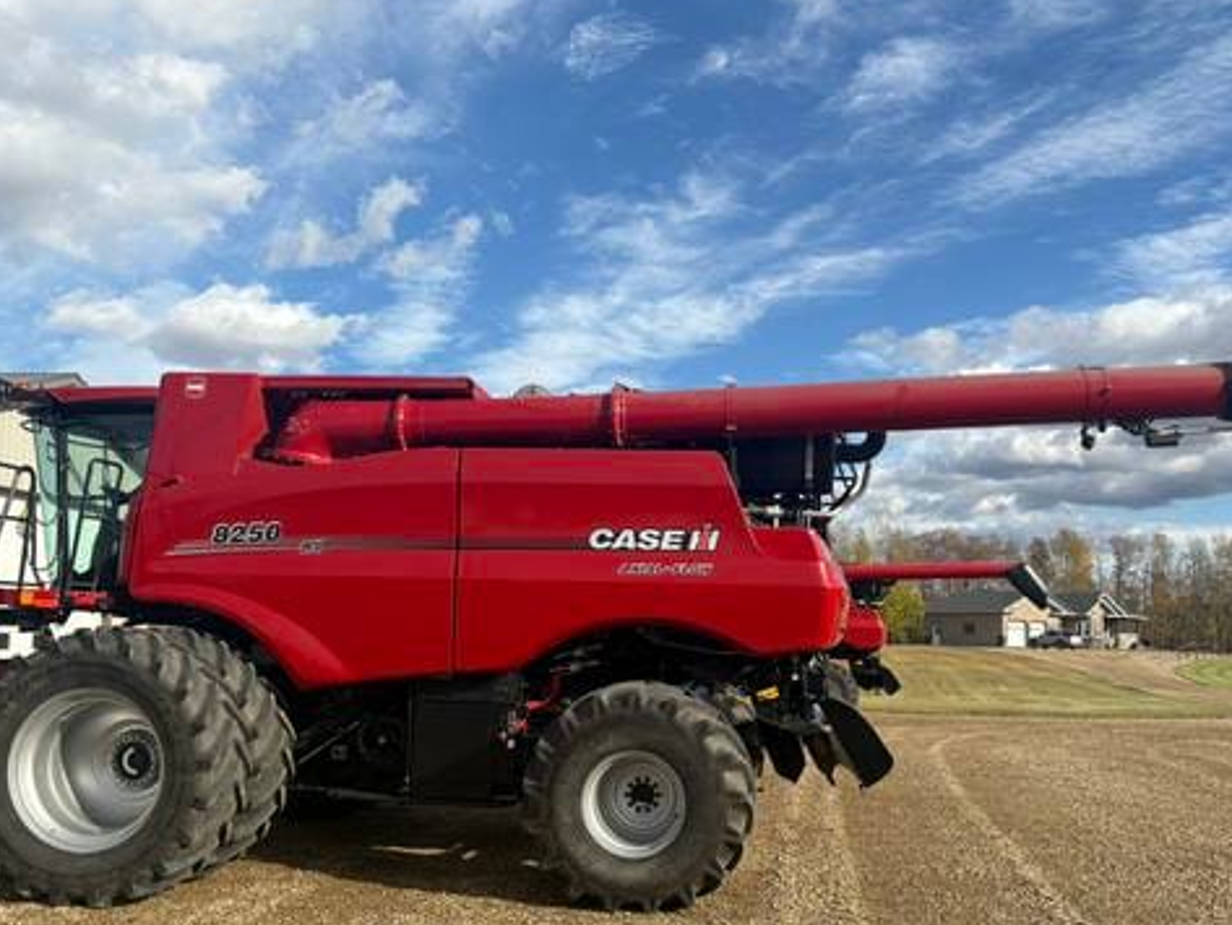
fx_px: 1175
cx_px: 643
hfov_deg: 55.3
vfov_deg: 42.7
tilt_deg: +6.2
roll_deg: -0.6
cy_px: 558
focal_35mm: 33
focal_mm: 5.96
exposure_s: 1/2747
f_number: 1.6
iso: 50
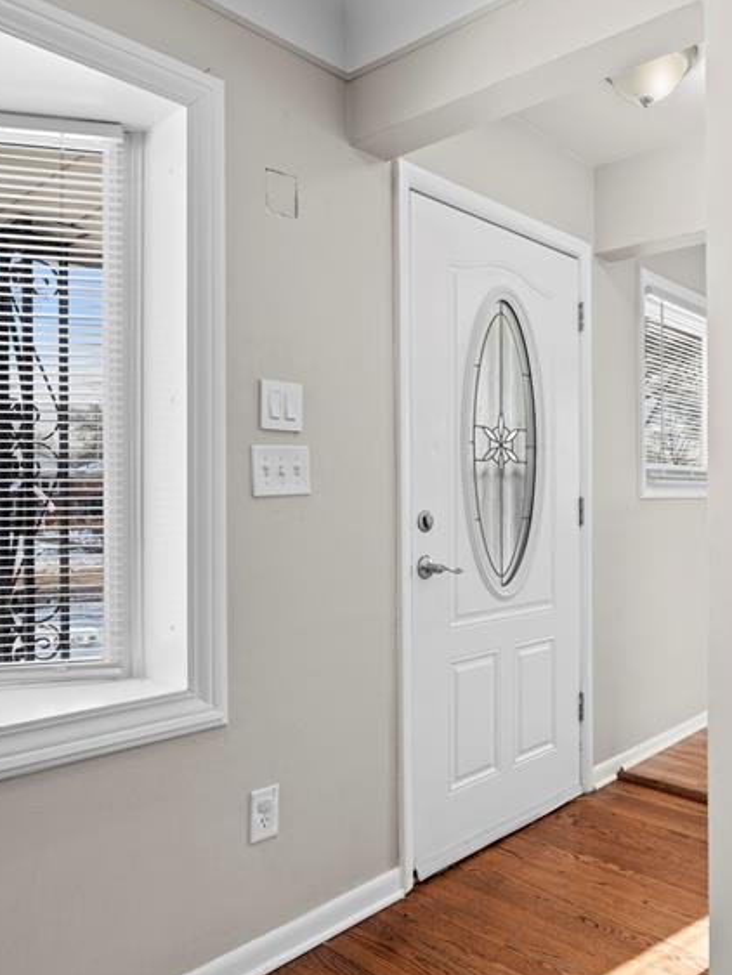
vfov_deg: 63.4
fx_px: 789
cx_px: 474
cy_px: 491
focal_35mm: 28
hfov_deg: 49.1
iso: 250
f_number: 9
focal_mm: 16
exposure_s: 1/13
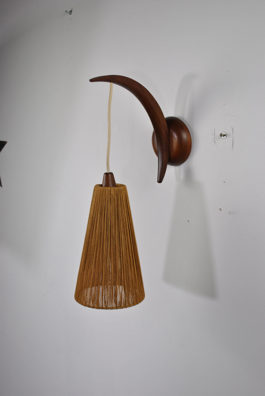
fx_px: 462
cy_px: 198
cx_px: 132
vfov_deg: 46.3
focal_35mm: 42
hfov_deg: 32.0
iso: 200
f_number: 5
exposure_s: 1/60
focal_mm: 28
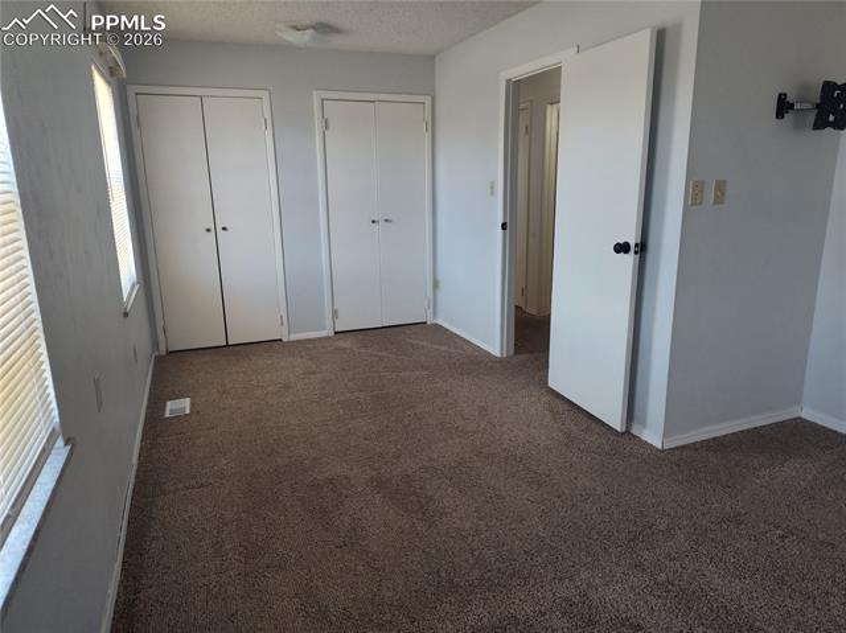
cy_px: 316
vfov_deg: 58.8
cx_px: 423
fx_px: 562
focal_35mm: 23
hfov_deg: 74.0
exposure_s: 1/120
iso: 314
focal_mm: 5.56
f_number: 1.8
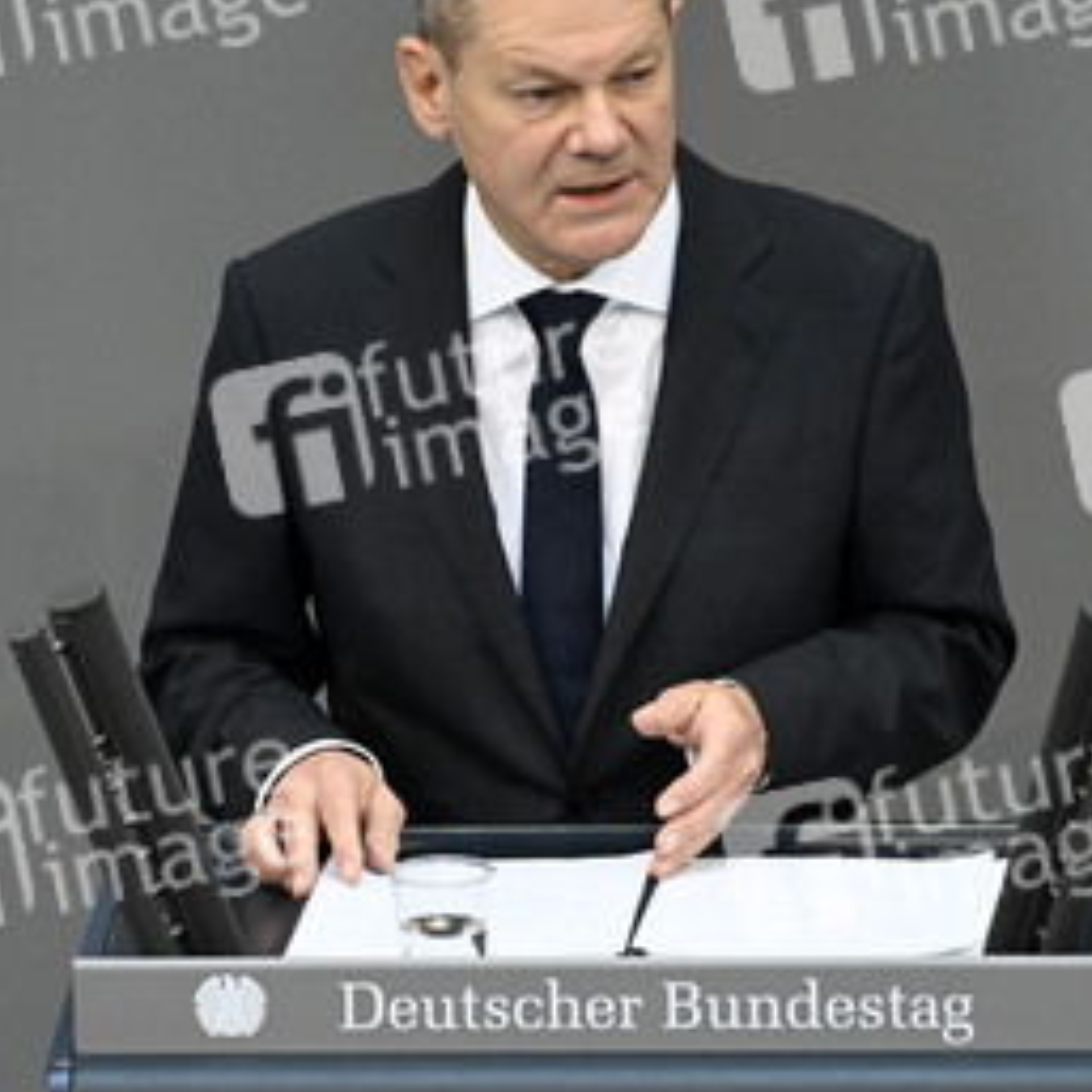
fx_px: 23627
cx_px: 552
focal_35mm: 662
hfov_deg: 2.6
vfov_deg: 2.6
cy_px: 629
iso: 8000
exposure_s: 1/320
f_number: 5.6
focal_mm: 500
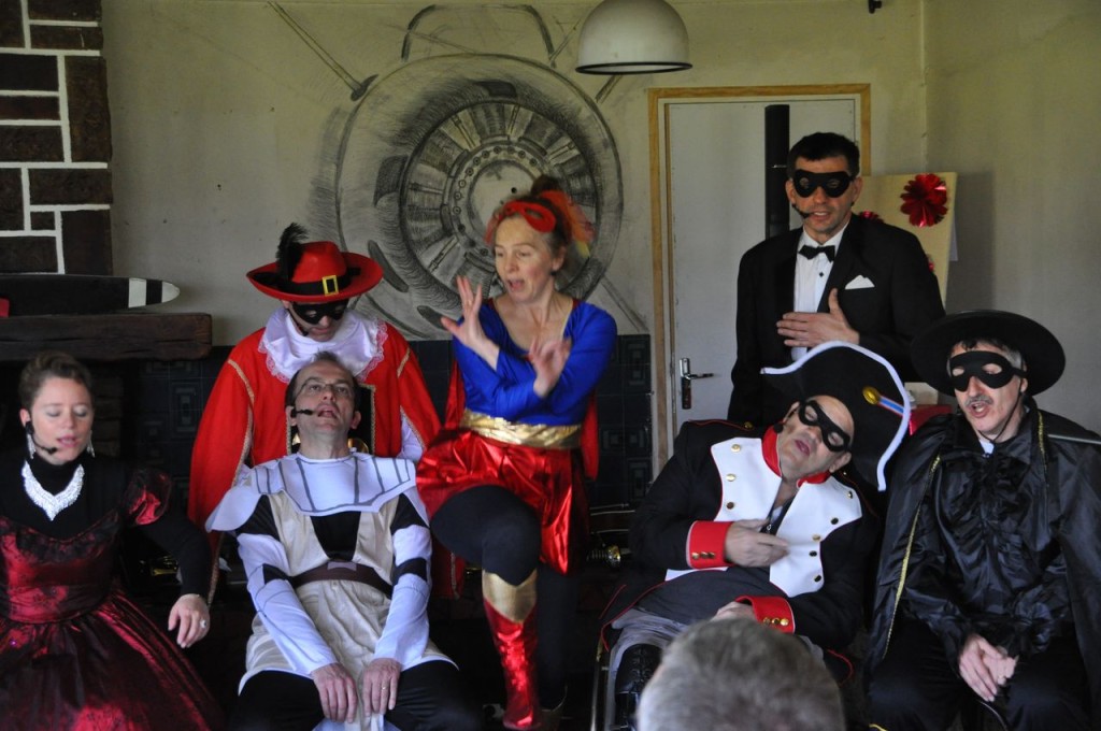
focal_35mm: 90
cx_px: 550
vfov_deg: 15.1
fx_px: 2749
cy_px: 366
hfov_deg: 22.6
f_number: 5
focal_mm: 60
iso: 1600
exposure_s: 1/80
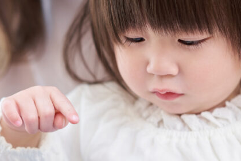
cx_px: 121
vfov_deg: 10.2
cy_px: 49
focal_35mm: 134
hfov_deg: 15.3
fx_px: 897
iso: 250
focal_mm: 55
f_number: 2
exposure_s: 1/160
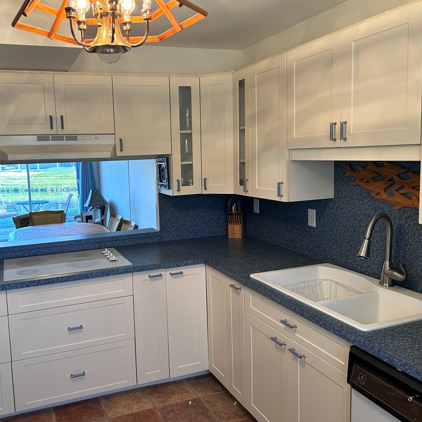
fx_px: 428
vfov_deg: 52.5
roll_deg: +2.4
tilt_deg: -6.5
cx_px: 155
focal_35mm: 31
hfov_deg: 51.9
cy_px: 212
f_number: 1.5
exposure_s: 1/120
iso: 64
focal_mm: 5.7
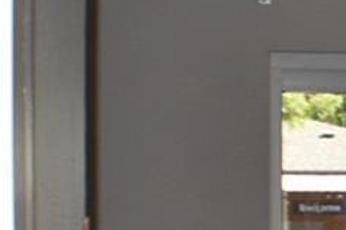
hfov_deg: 7.4
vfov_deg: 5.4
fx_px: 2422
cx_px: 944
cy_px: 303
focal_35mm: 252
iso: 220
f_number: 5.6
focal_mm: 25
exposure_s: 1/125
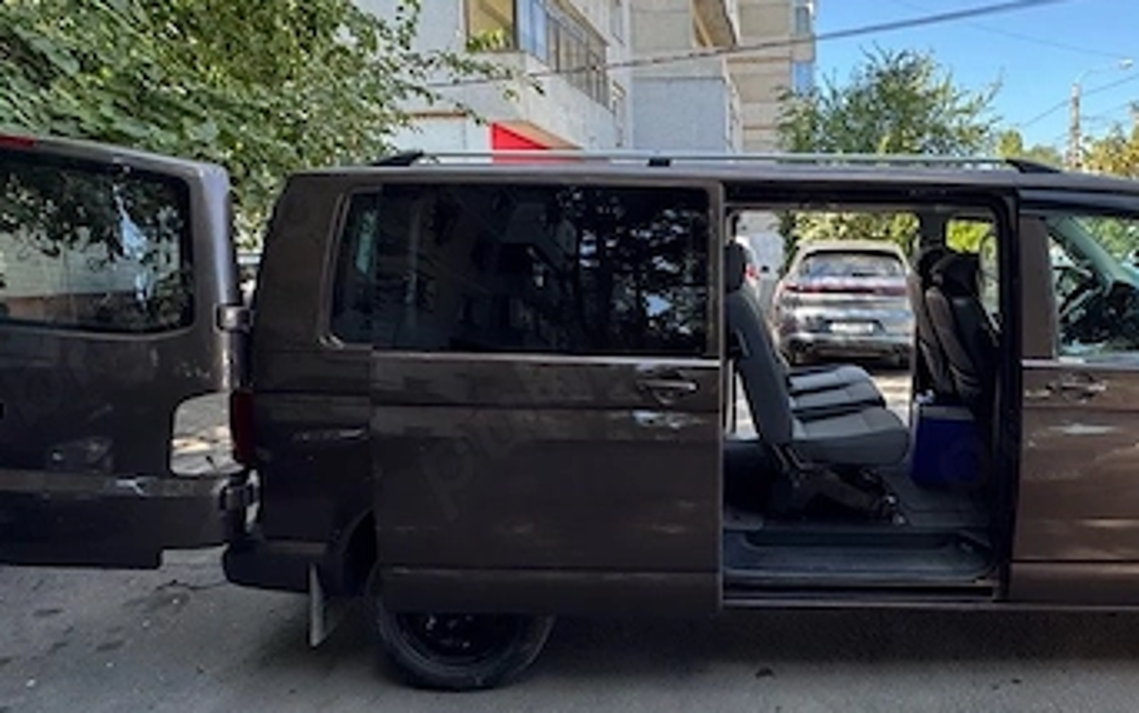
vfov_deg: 47.6
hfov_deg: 68.4
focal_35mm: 26
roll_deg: +0.6
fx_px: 807
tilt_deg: -6.8
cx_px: 759
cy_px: 353
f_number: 2.2
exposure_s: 1/115
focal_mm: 2.22
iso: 40
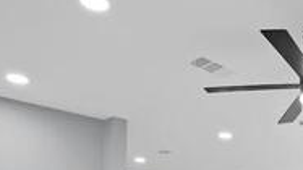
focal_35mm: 43
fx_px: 345
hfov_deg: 43.2
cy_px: 251
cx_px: 274
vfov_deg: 22.8
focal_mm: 12
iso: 640
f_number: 5.6
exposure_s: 1/10
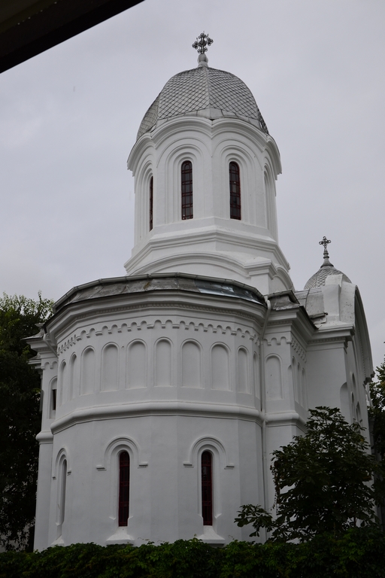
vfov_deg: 43.6
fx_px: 722
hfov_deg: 29.9
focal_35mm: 45
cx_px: 192
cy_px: 289
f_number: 6.3
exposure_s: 1/160
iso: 200
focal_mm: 30
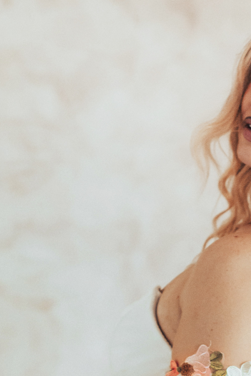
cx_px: 184
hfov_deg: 6.0
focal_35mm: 228
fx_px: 2385
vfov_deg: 8.6
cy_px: 714
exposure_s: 1/500
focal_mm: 50
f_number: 2.8
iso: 1000
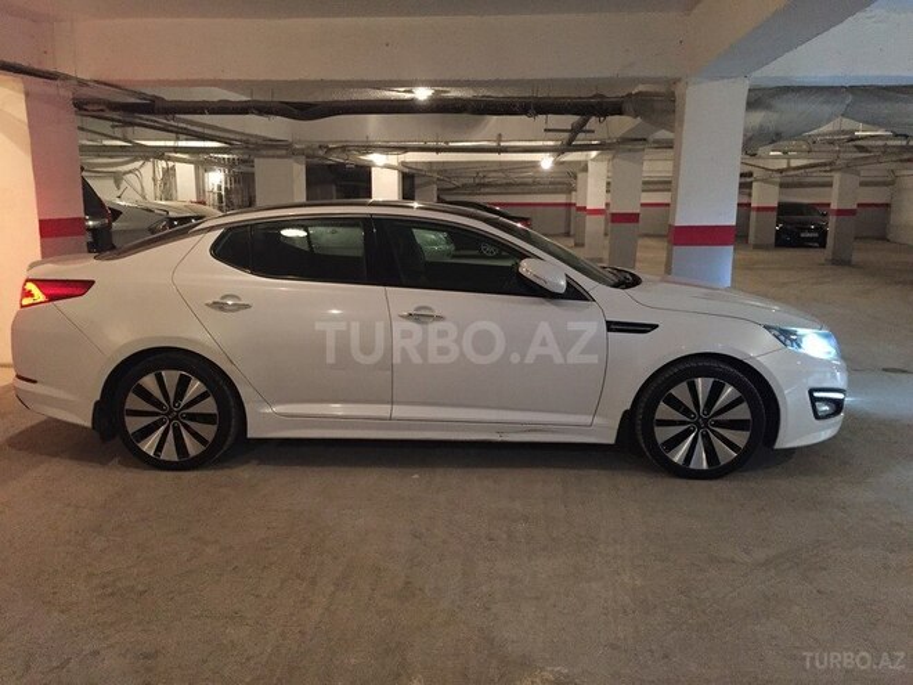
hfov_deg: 61.7
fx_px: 765
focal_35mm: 29
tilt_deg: -10.5
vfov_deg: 48.2
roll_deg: -0.2
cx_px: 456
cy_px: 342
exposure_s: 1/17
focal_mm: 4.15
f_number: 2.2
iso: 500
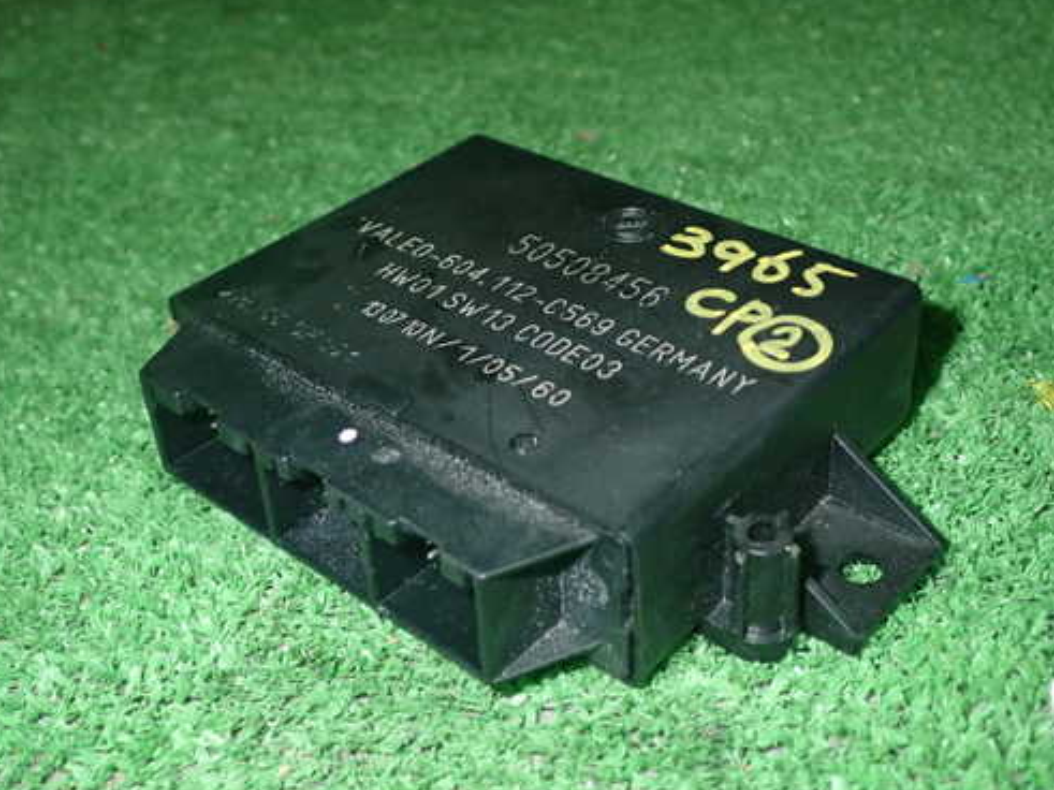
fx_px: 1339
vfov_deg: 32.9
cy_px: 371
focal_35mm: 44
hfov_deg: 42.9
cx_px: 545
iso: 400
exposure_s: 1/40
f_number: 7.1
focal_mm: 6.37
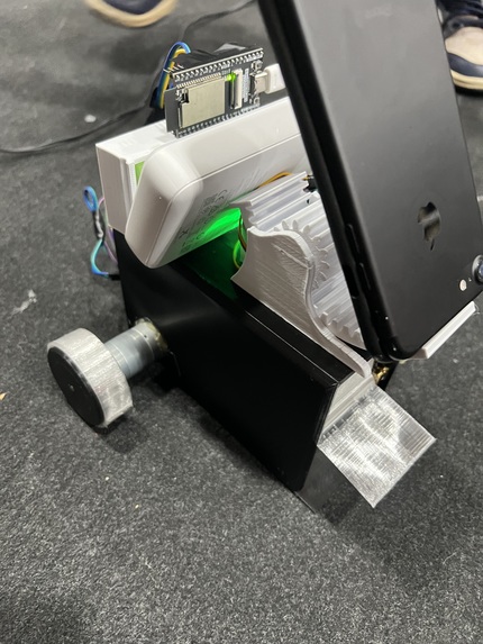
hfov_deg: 53.1
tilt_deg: -47.2
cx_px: 242
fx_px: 484
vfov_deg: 67.3
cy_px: 322
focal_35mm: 26
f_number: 1.5
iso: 500
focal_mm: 5.7
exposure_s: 1/60
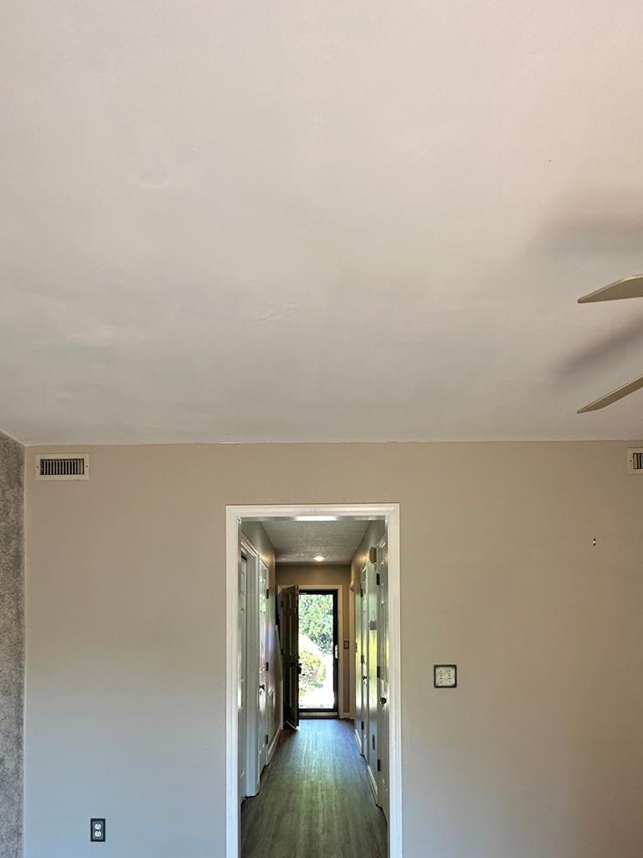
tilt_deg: +0.9
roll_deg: +1.0
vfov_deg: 72.1
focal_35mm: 22
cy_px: 623
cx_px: 321
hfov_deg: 61.1
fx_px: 545
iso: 125
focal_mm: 2.22
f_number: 2.2
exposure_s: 1/99
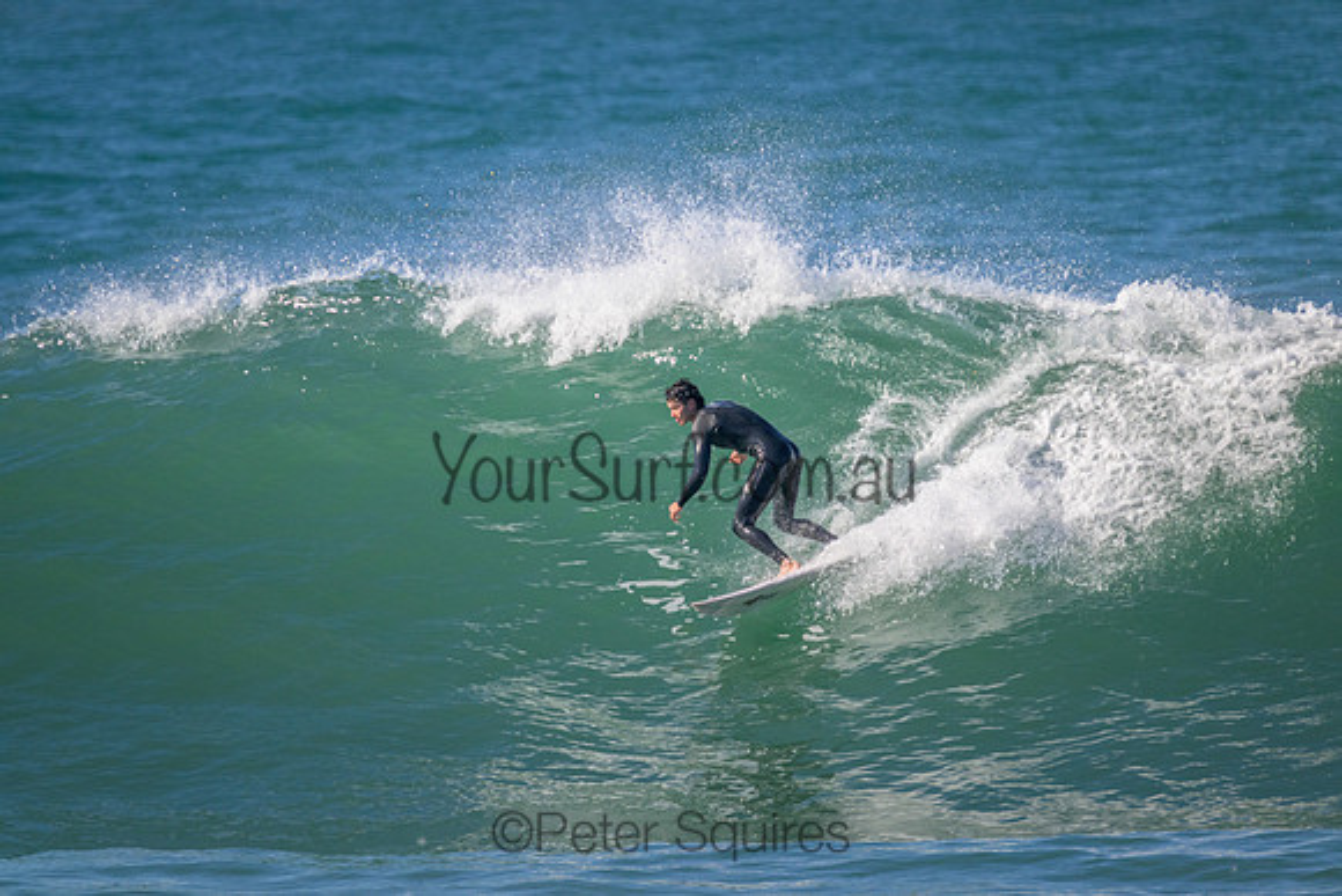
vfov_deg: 1.7
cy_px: 448
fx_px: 29828
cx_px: 671
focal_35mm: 800
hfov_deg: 2.6
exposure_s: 1/2000
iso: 1400
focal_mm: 800
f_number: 11
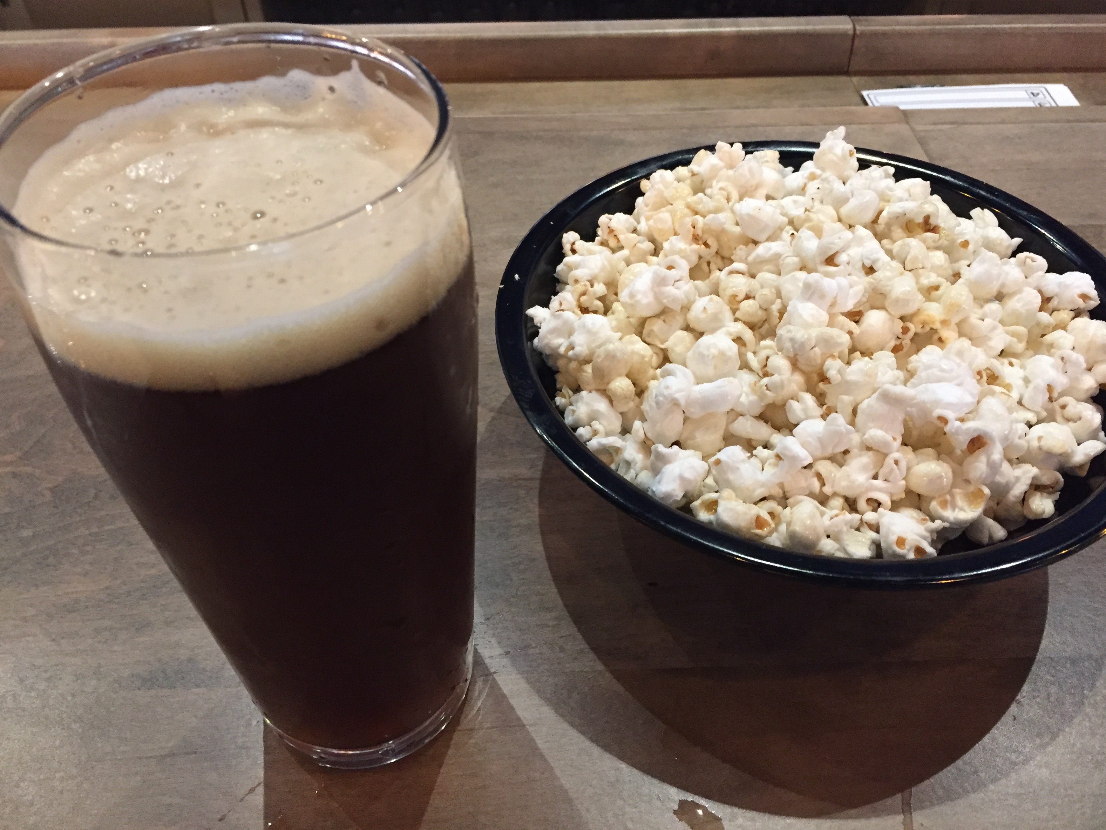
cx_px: 567
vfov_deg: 46.8
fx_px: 958
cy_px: 402
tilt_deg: -44.9
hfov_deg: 60.0
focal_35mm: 30
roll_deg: -0.9
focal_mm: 4.15
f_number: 2.2
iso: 250
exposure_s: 1/15
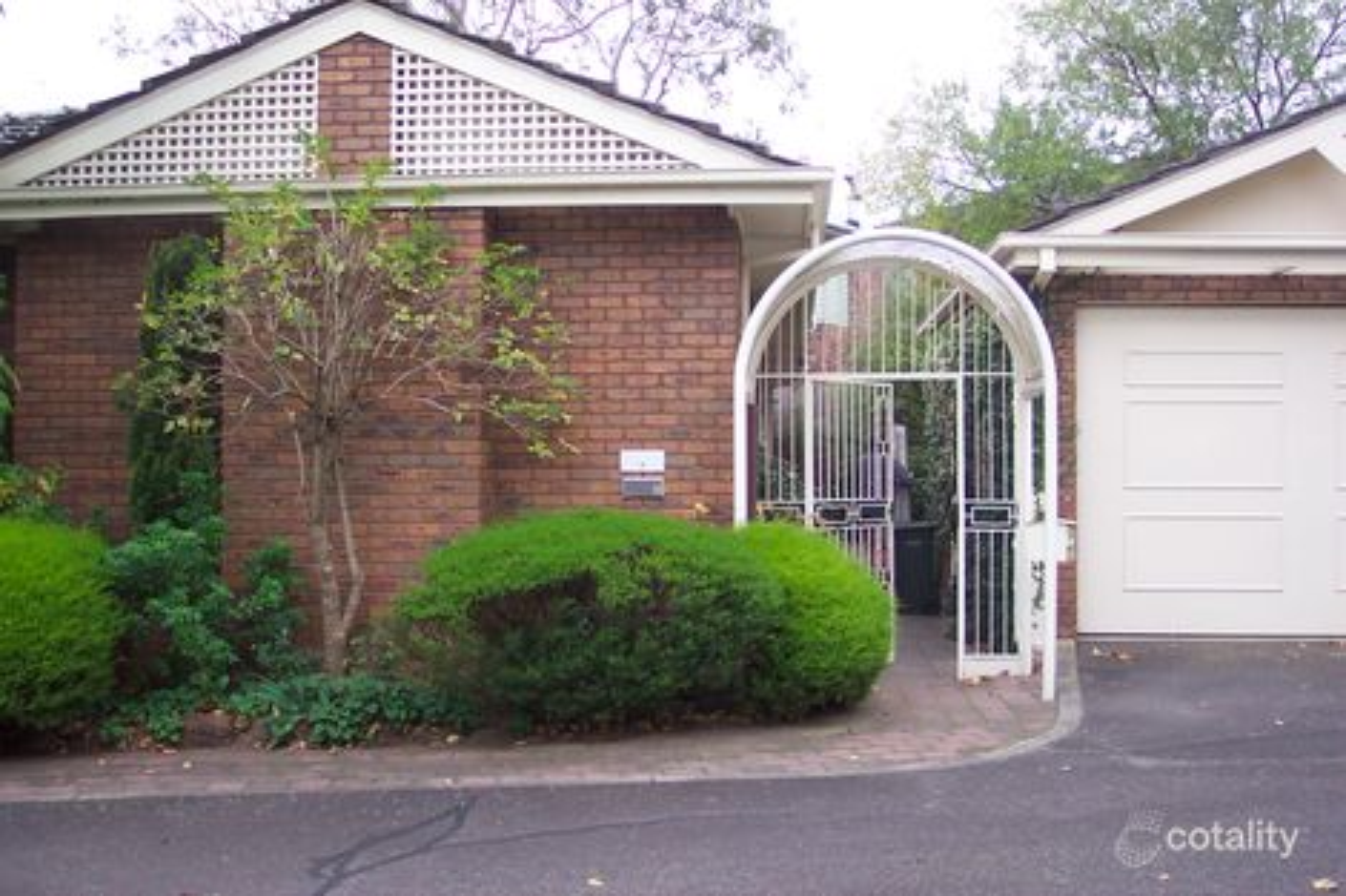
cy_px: 448
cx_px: 673
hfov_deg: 50.7
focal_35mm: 38
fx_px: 1420
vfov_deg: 35.0
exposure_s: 1/90
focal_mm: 8
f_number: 2.8
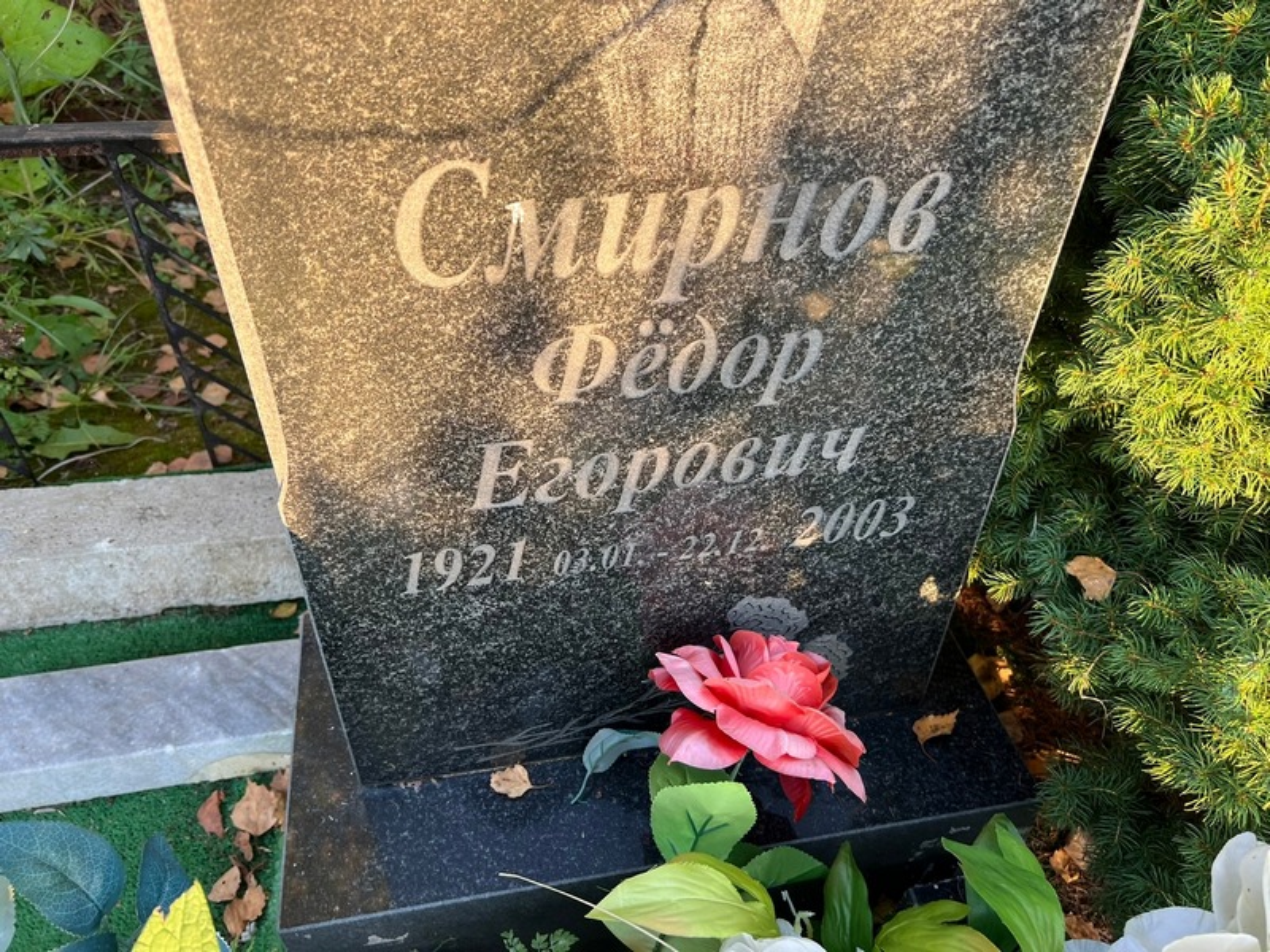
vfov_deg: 53.1
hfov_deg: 67.3
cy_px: 476
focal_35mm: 26
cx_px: 635
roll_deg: -1.4
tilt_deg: -43.5
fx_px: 954
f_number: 1.5
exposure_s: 1/121
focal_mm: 5.7
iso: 32
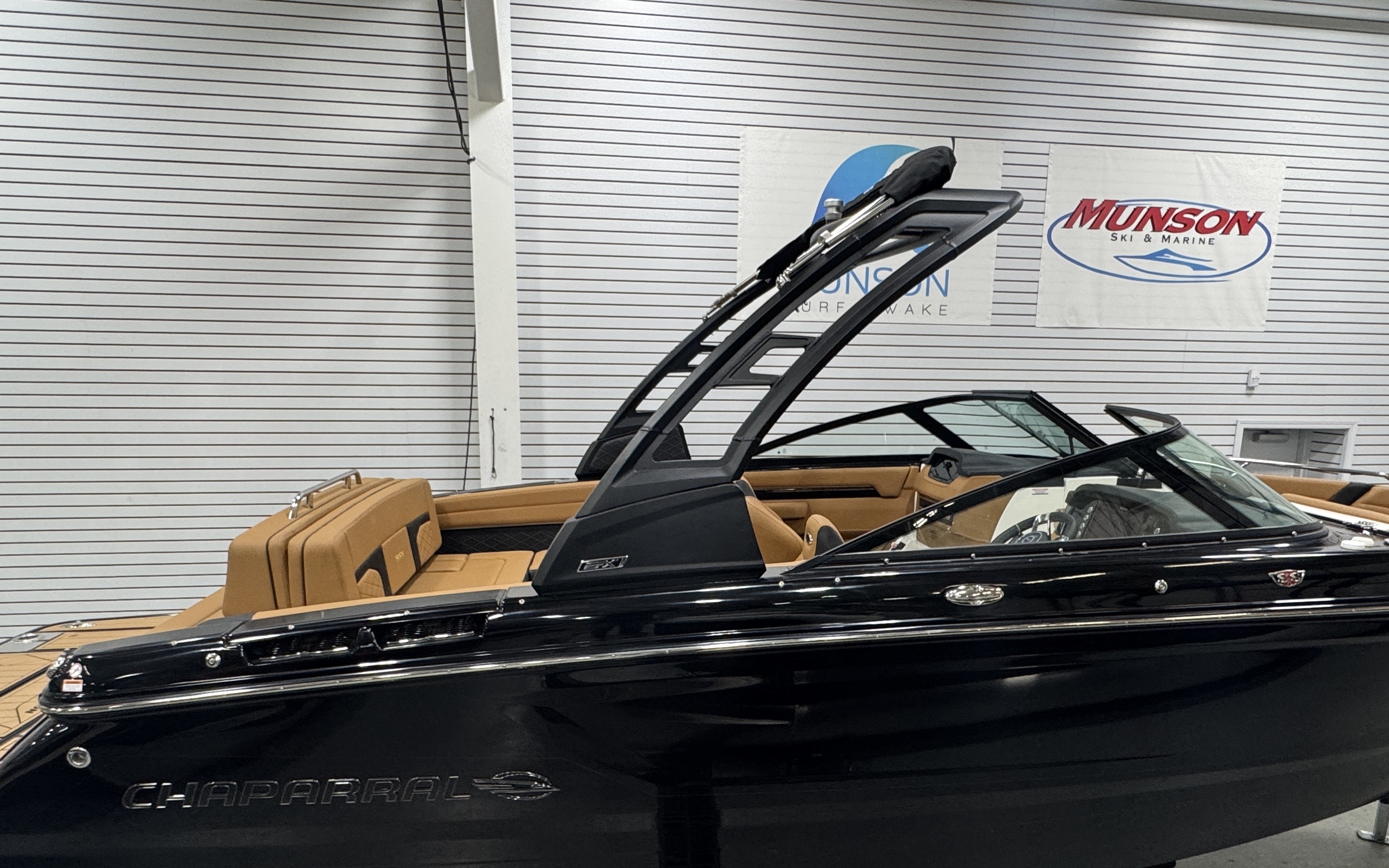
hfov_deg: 77.2
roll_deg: -0.8
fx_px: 871
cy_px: 526
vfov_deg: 52.6
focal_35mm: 23
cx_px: 694
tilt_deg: -11.0
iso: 160
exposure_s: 1/120
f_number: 2.2
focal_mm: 2.22
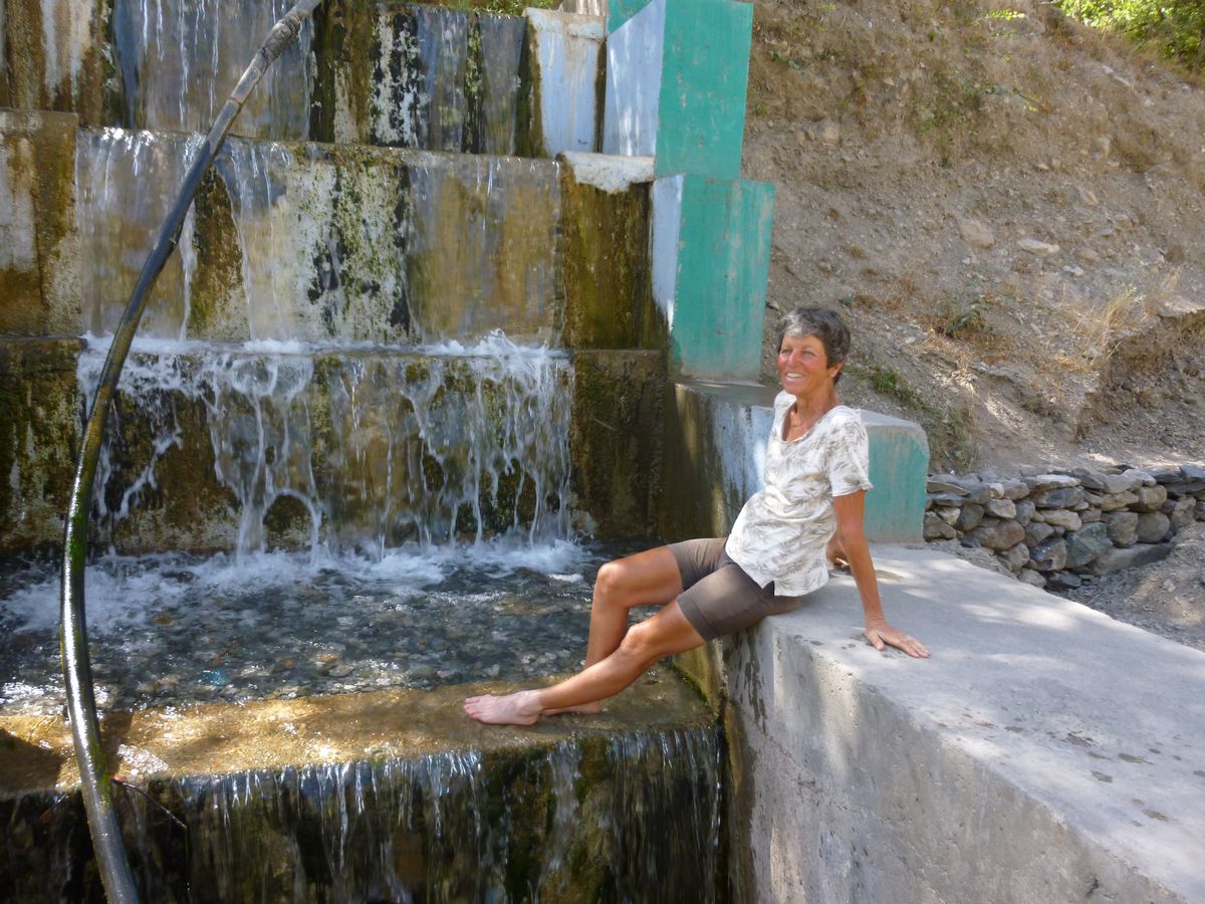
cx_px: 602
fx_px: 870
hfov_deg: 69.4
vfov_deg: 54.9
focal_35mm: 25
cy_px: 452
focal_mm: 4.5
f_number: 3.1
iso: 100
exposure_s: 1/125
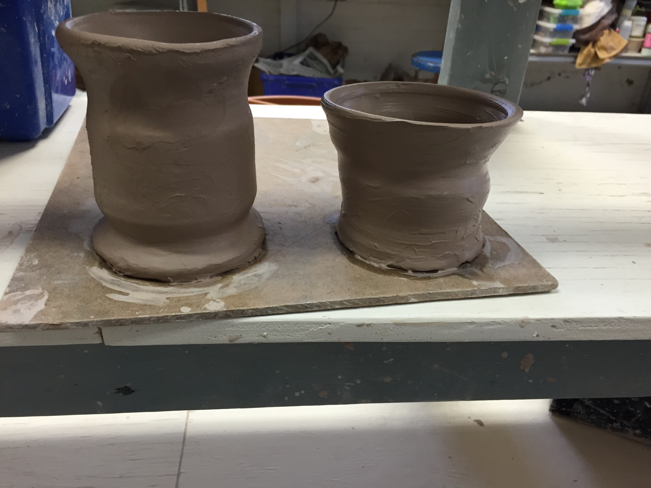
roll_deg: -2.0
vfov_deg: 48.2
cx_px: 326
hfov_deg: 61.7
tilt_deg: -28.6
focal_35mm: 29
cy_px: 244
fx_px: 545
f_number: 2.2
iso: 80
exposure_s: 1/30
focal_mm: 4.15
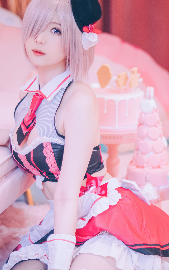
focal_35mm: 174
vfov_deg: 12.0
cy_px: 159
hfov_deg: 7.5
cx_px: 99
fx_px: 1282
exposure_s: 1/160
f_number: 1.8
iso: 125
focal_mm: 85
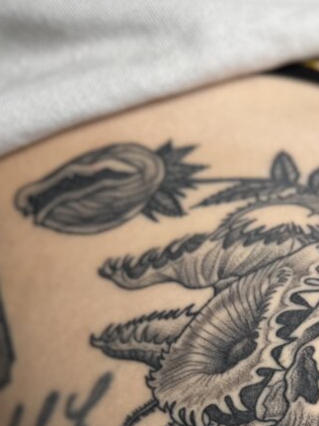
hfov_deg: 24.3
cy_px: 451
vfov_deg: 30.7
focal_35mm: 57
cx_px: 334
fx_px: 701
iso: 64
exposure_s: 1/142
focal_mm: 6.86
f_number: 1.78
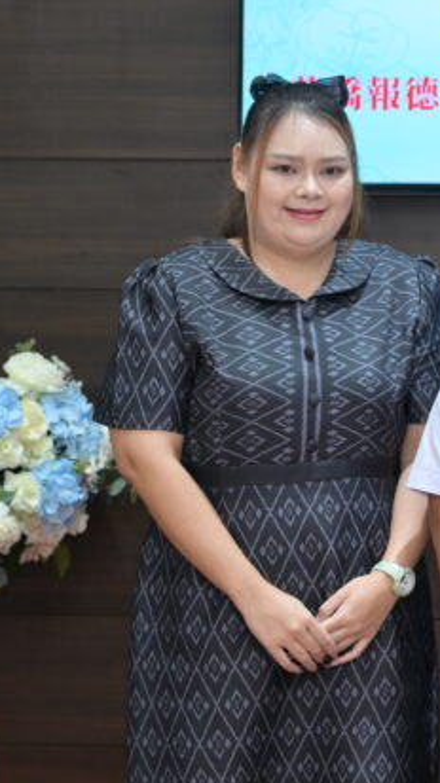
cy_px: 189
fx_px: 2969
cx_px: 774
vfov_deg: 15.0
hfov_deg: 8.2
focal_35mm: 143
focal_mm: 55
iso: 800
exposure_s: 1/200
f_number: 4
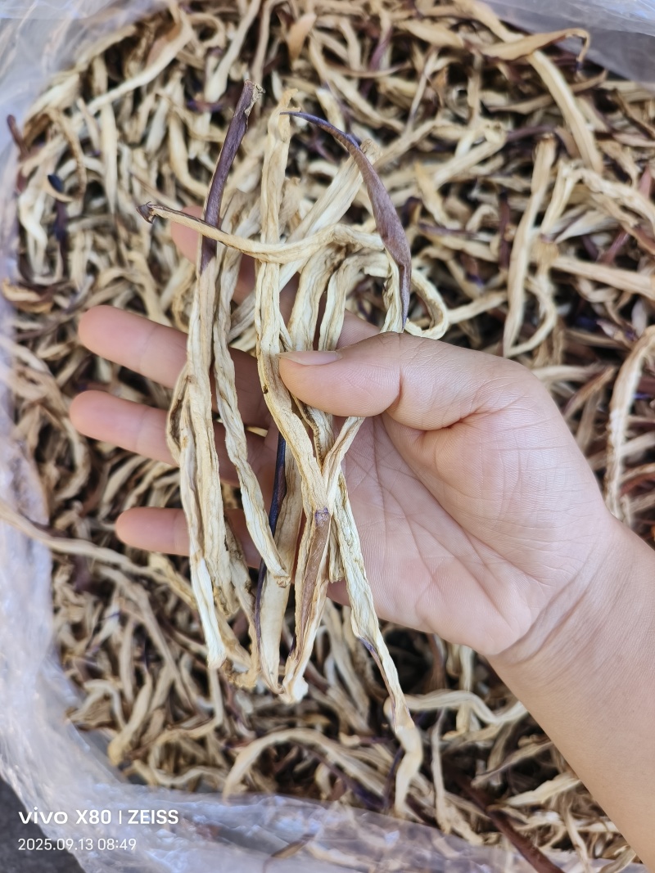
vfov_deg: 73.9
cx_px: 328
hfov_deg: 58.9
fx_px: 580
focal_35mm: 23
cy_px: 436
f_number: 1.75
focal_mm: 5.5
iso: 180
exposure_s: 1/100
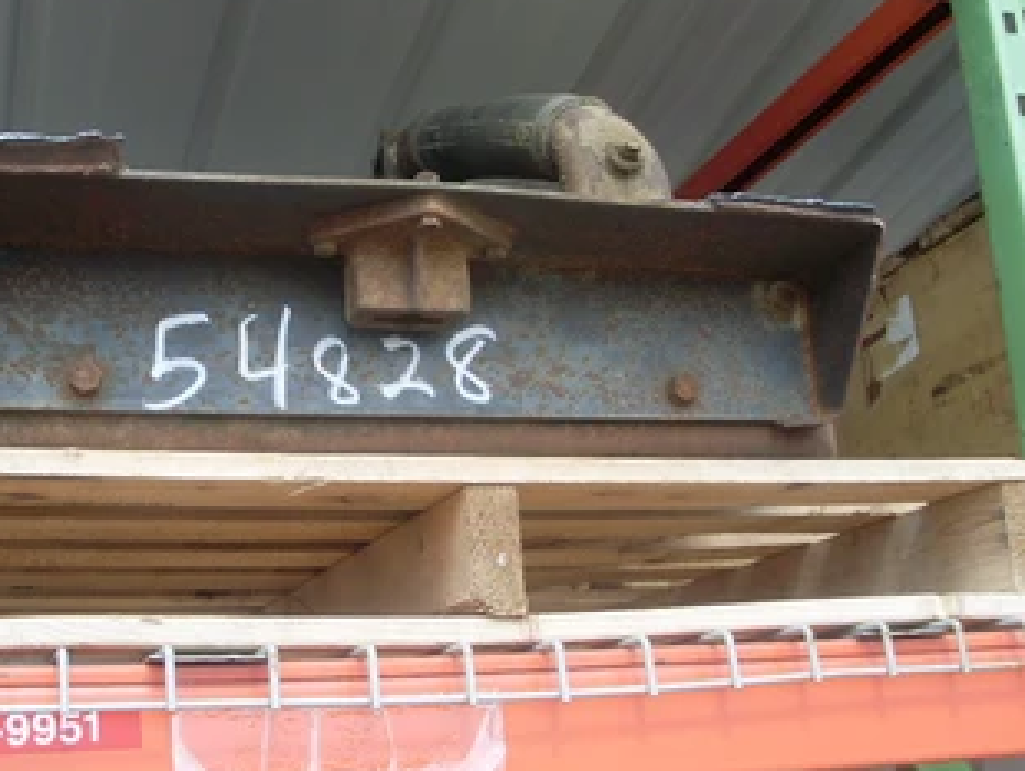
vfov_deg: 29.7
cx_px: 407
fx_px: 1452
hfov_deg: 38.7
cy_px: 394
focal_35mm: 49
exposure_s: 1/125
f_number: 7.7
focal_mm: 6.3
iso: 80
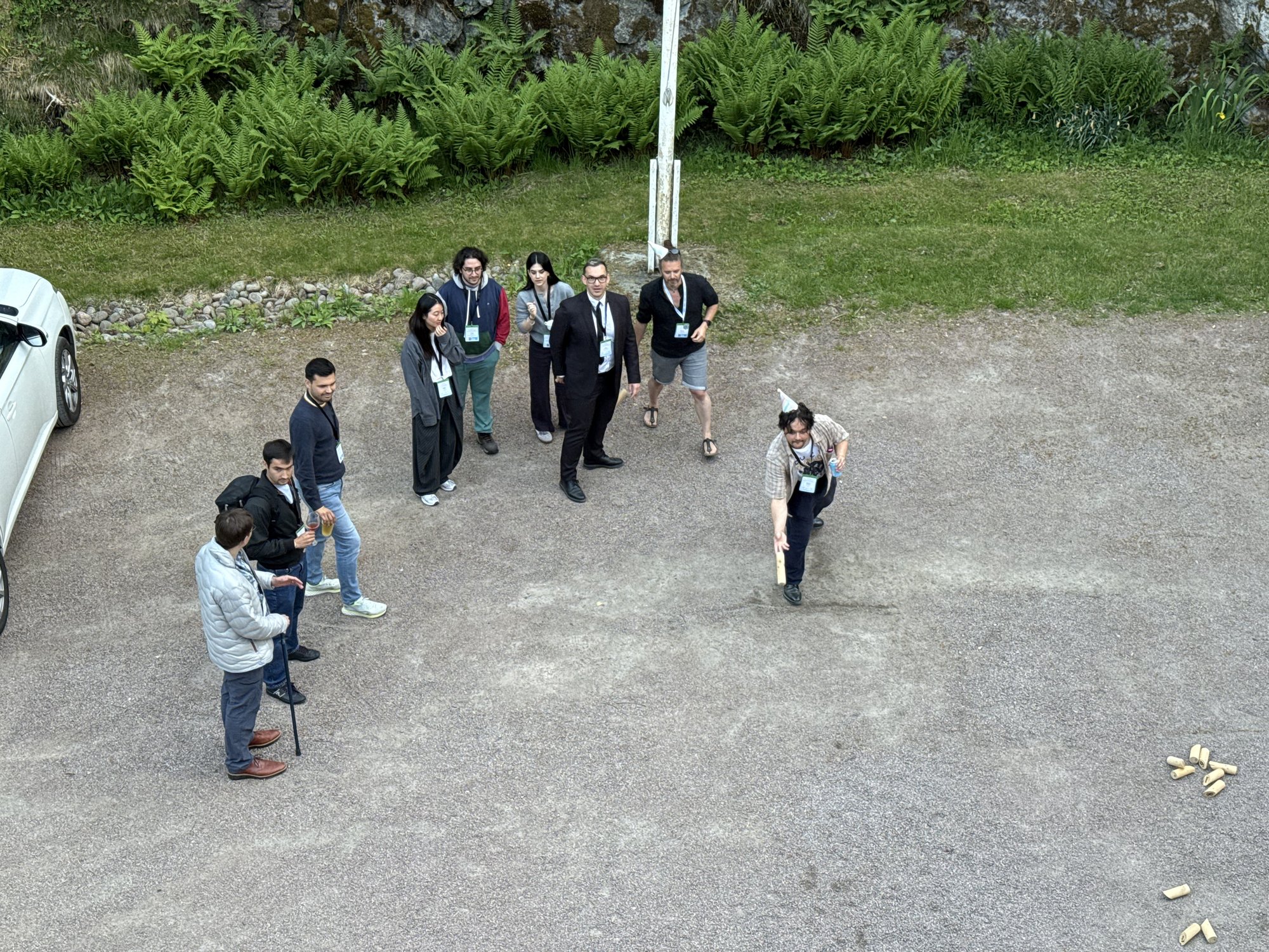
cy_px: 476
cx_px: 634
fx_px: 1760
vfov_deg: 30.3
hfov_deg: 39.7
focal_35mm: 48
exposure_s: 1/113
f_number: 1.78
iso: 125
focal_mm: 6.76
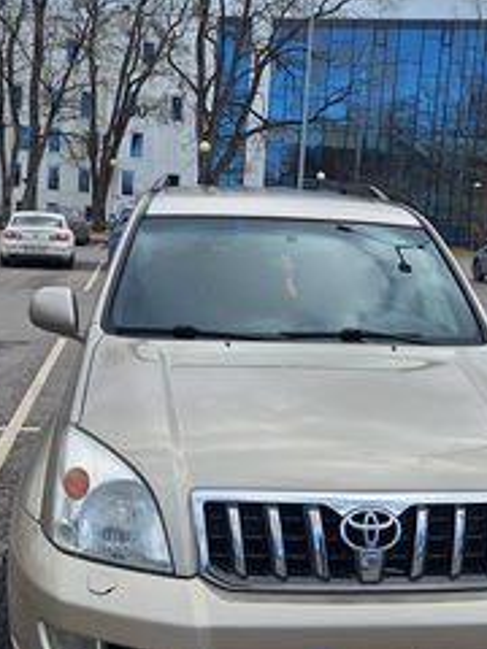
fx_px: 900
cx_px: 291
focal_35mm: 48
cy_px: 327
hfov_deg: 30.2
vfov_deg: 39.7
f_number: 1.8
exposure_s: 1/2740
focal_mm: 5.54
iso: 40
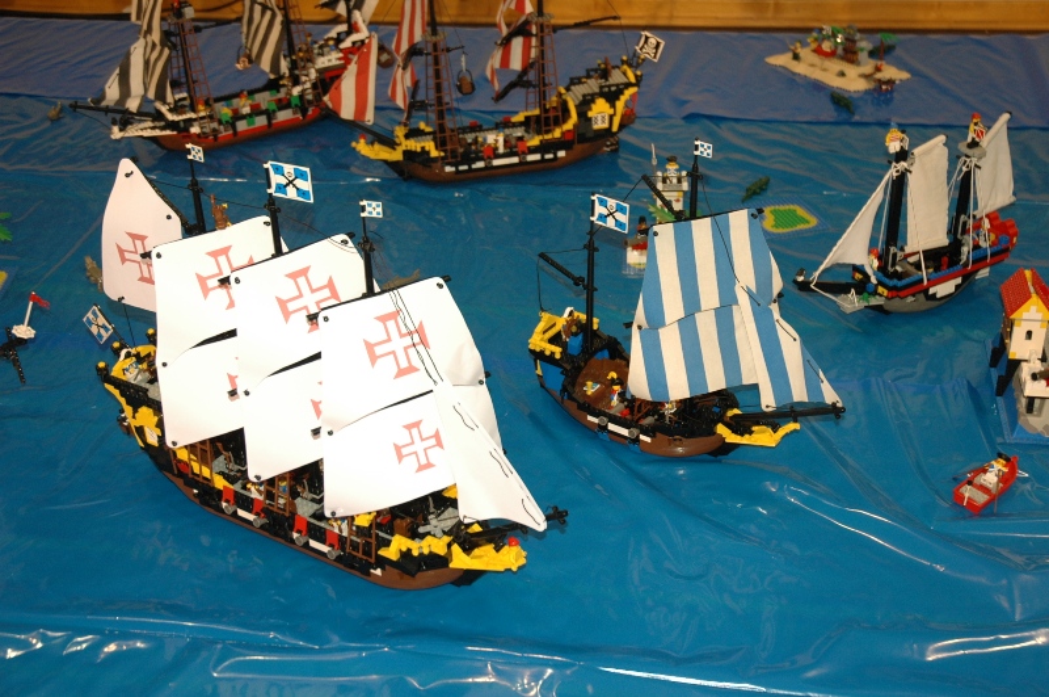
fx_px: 1353
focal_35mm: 46
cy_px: 348
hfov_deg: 42.4
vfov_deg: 28.9
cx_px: 524
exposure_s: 1/60
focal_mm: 31
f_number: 4
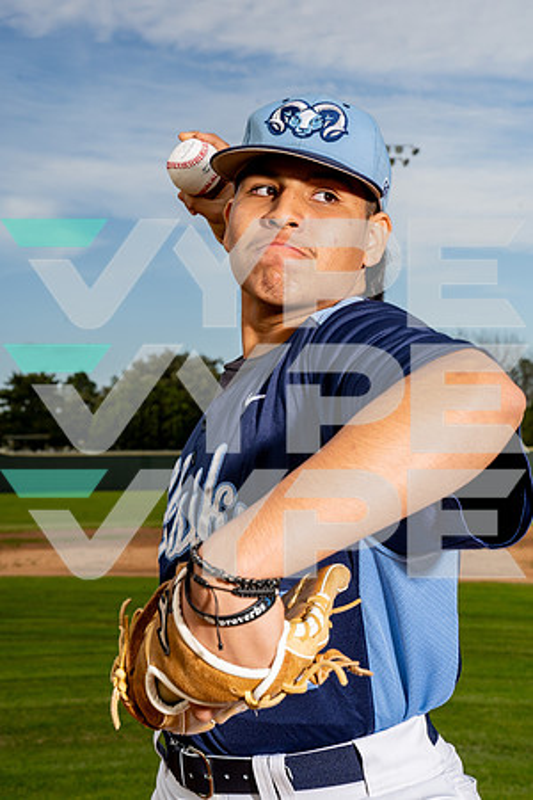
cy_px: 400
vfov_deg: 31.0
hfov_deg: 20.9
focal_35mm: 65
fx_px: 1443
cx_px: 266
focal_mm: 65
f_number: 11
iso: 160
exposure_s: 1/250
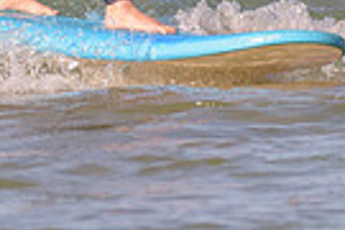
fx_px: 25863
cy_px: -211
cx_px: 110
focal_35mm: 2699
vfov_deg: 0.5
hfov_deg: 0.8
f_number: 5.6
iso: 280
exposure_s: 1/2000
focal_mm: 500
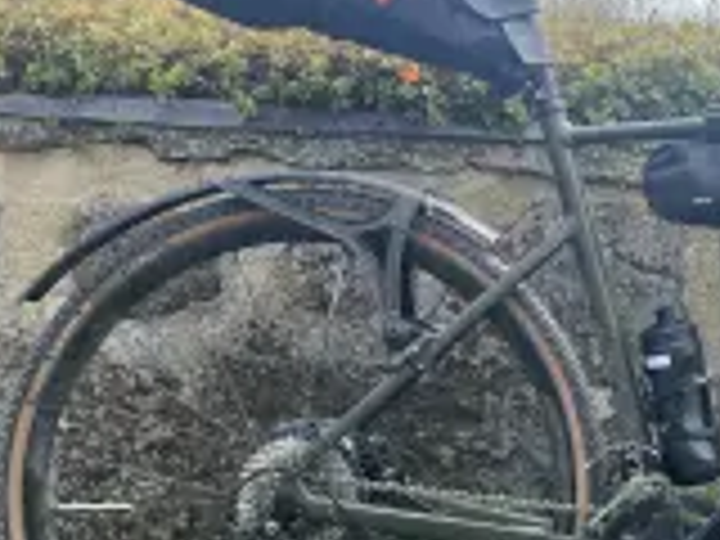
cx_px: 670
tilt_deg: -8.0
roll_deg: -1.1
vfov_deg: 22.6
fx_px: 1352
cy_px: 261
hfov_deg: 28.5
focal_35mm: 65
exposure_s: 1/558
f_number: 1.6
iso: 50
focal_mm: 5.1
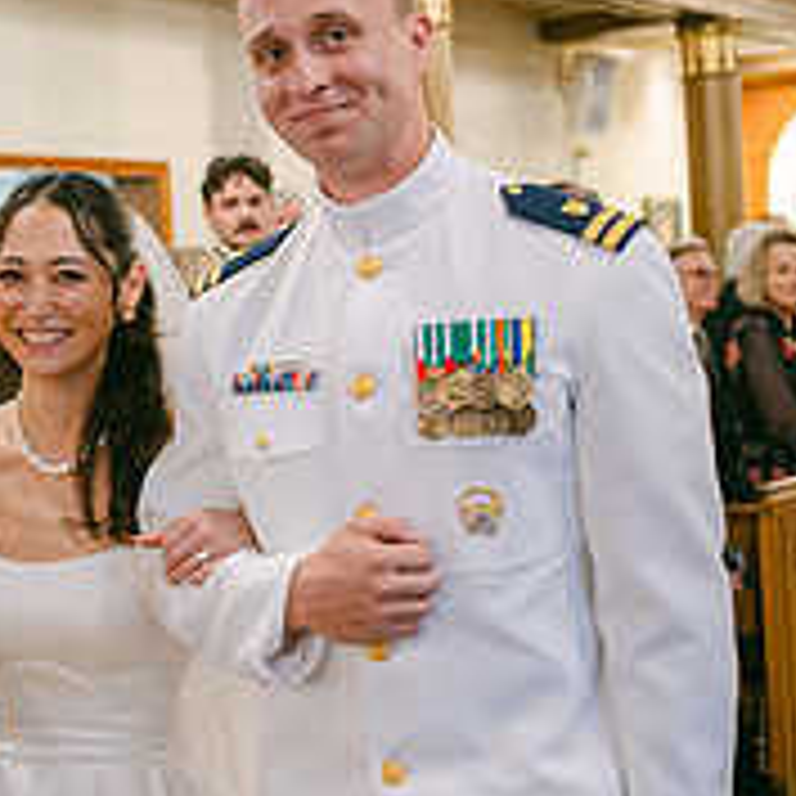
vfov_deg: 22.2
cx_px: 139
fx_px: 2029
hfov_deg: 21.9
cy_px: 378
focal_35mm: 78
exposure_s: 1/125
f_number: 2.8
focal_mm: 28
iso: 1000
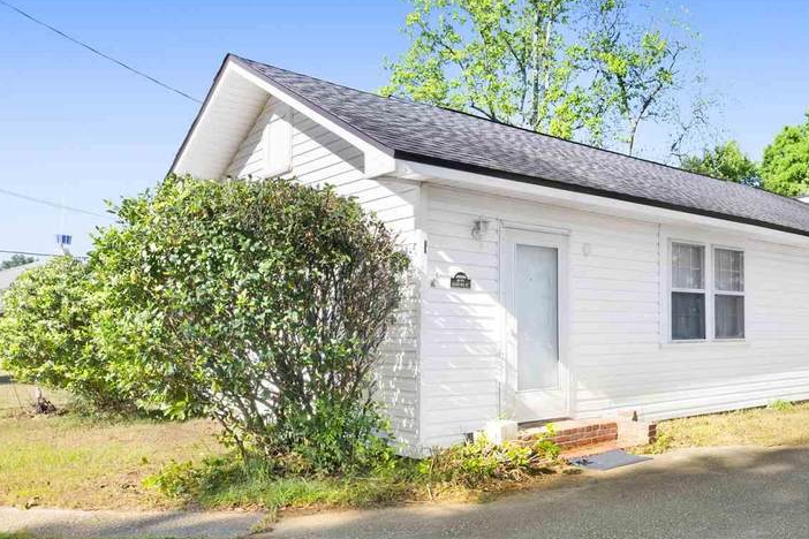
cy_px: 320
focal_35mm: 32
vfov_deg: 41.1
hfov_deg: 56.2
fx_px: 717
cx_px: 598
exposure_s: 1/125
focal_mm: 17.5
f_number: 11
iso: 400
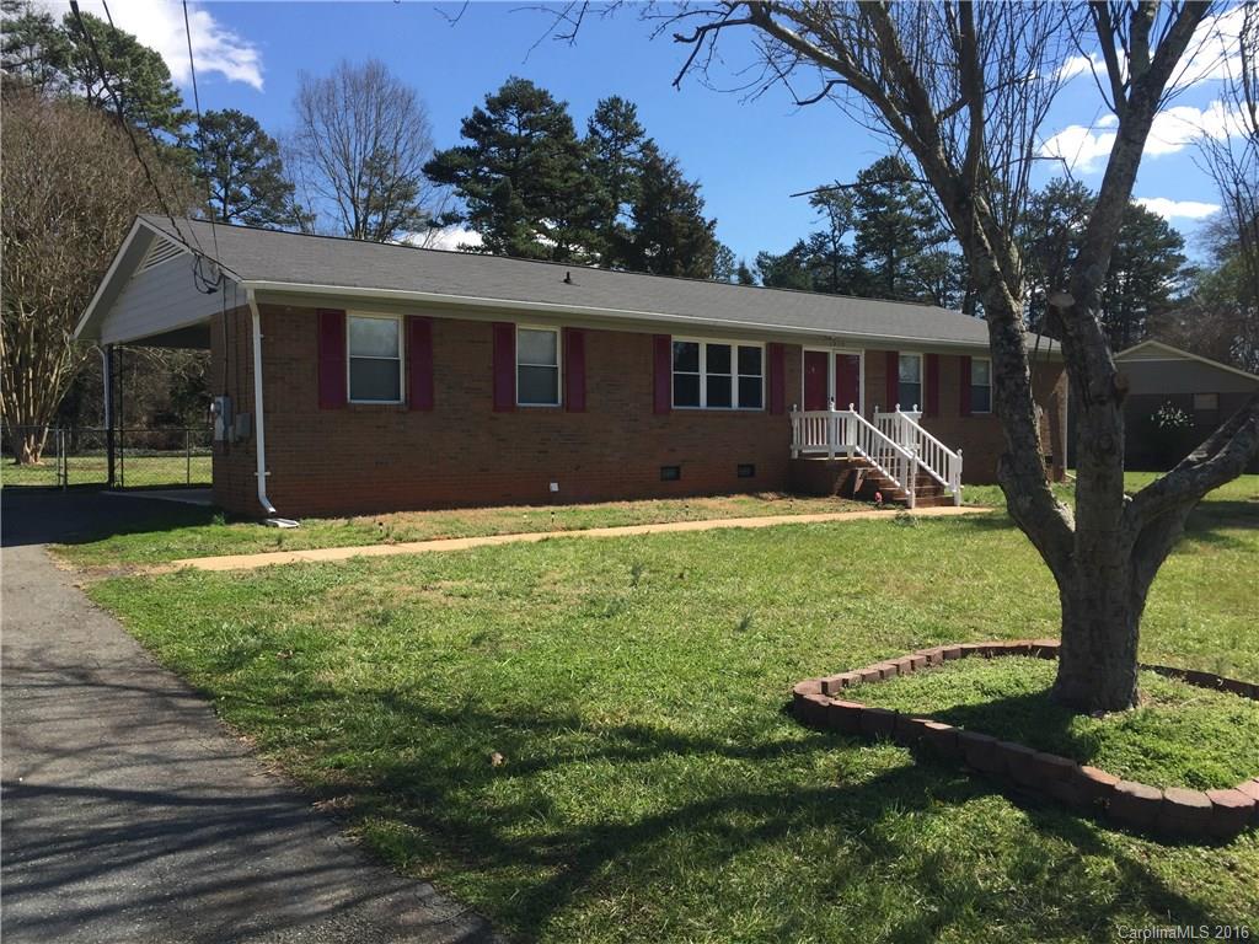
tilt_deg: -1.2
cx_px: 630
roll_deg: +0.0
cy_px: 472
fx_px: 1055
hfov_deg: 61.7
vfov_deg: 48.2
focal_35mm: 29
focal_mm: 4.15
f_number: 2.2
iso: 32
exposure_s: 1/1412
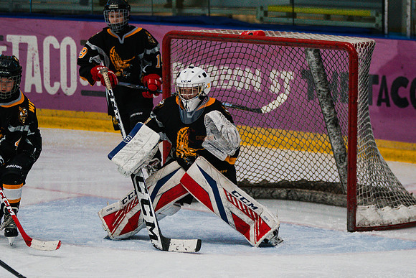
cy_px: 112
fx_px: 2599
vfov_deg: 6.1
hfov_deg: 9.1
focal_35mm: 225
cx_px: 261
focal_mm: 157
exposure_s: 1/1600
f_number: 3.2
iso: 3200
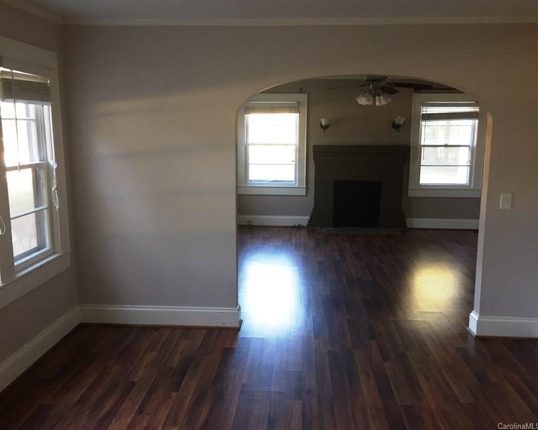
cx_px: 269
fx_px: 494
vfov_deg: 47.1
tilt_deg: -9.4
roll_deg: -0.4
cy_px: 211
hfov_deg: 57.2
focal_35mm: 31
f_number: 2.2
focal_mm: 4.15
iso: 100
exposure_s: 1/30
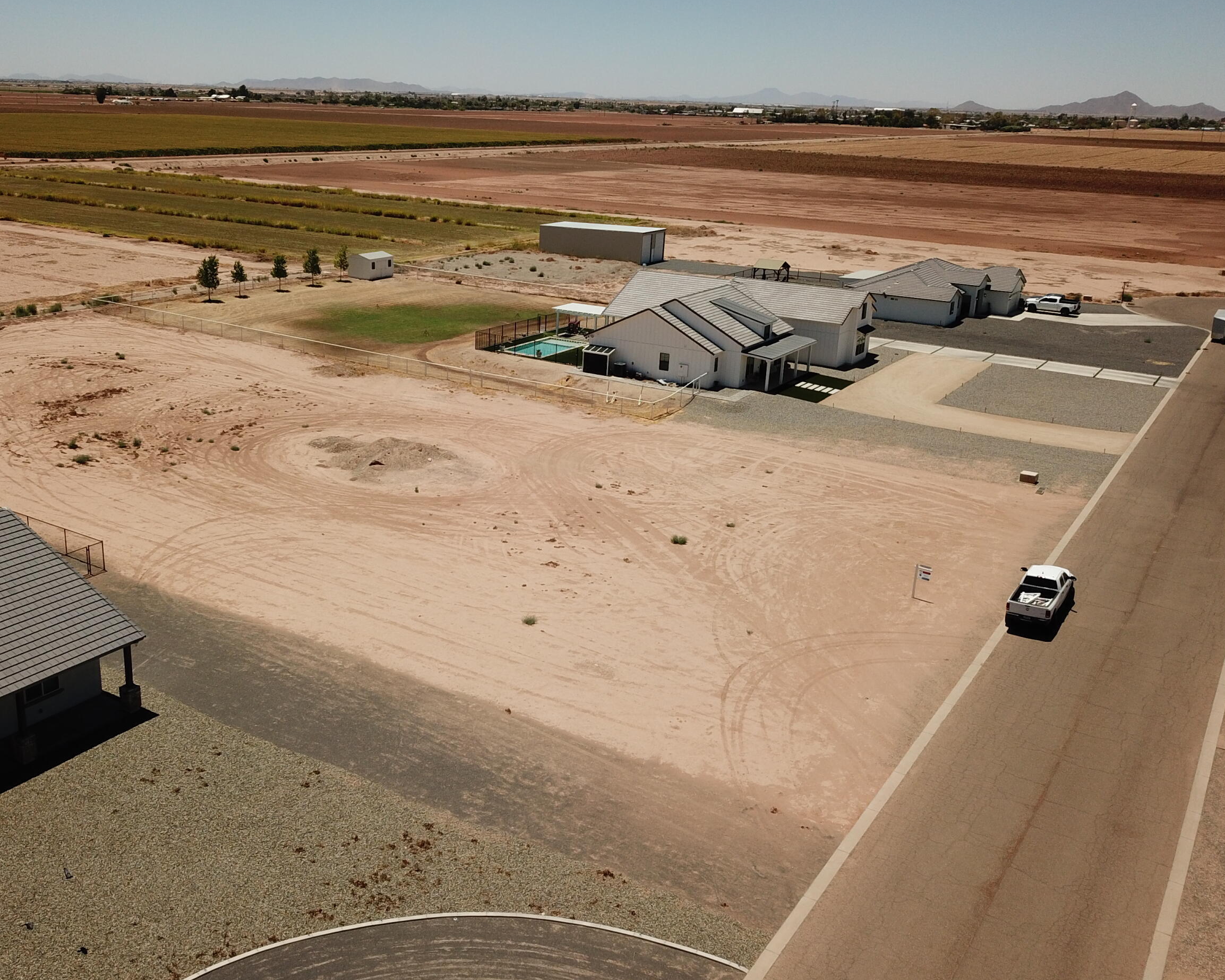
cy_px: 449
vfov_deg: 44.5
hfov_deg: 54.0
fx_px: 1197
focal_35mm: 33
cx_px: 516
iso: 100
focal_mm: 4.73
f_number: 2.2
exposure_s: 1/3086
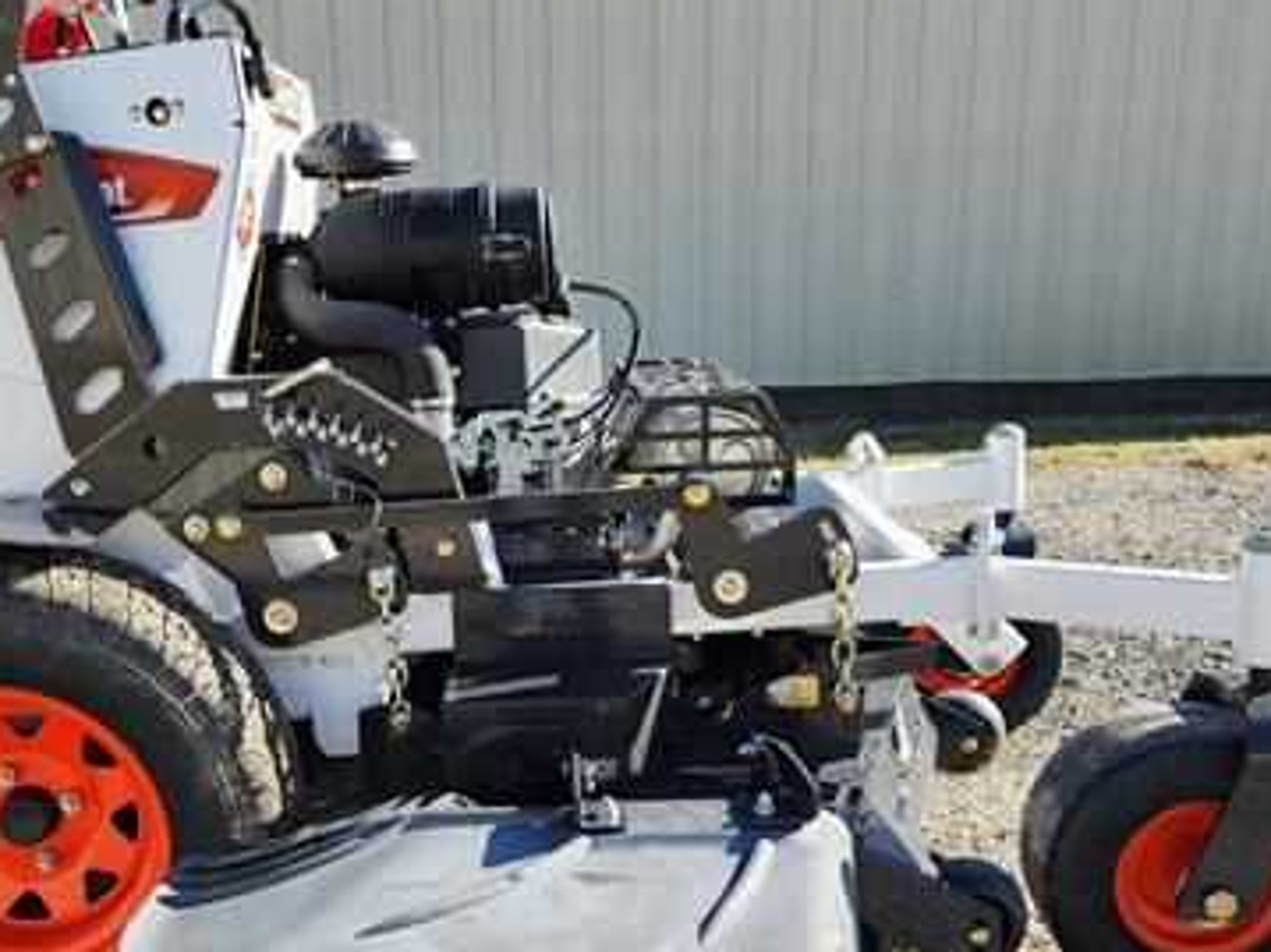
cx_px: 552
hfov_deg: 45.7
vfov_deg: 35.0
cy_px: 584
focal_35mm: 41
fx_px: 1505
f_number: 1.8
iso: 20
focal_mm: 5.4
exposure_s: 1/585
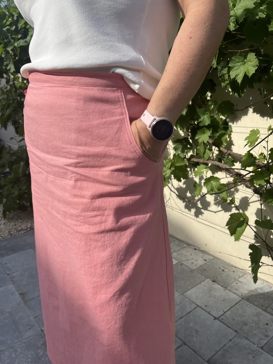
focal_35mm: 26
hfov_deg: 53.1
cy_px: 182
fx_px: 273
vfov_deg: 67.3
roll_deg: +1.9
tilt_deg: -15.0
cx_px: 136
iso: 50
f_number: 1.6
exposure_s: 1/3521
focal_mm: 5.1
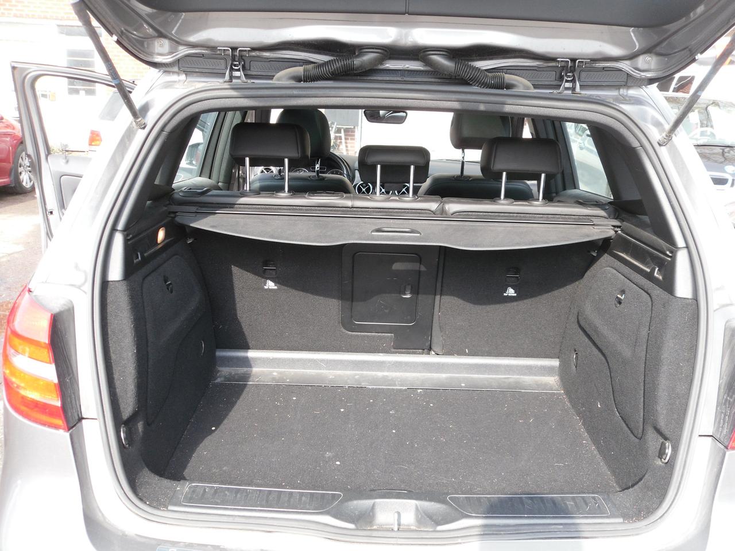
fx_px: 743
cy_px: 276
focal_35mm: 35
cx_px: 368
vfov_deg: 40.7
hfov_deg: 52.6
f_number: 3.5
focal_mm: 6.3
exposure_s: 1/90
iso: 100
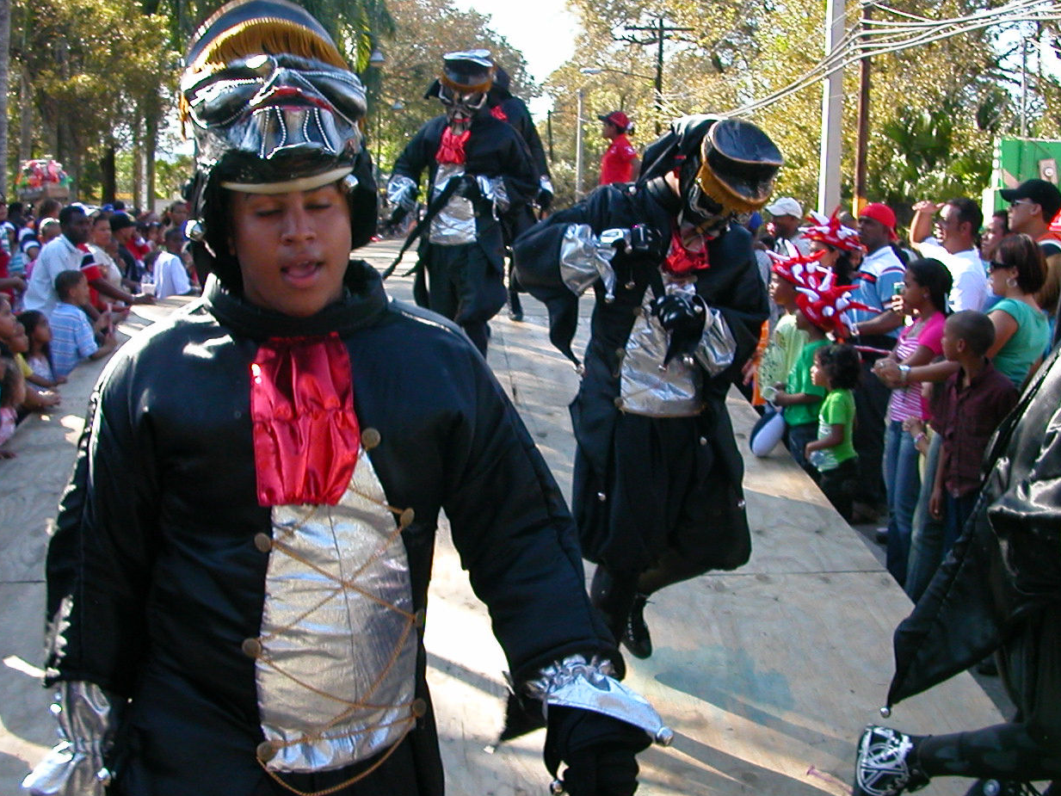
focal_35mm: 48
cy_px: 412
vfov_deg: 30.3
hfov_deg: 39.6
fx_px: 1471
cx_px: 553
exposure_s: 1/288
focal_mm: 5.6
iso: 100
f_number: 2.7
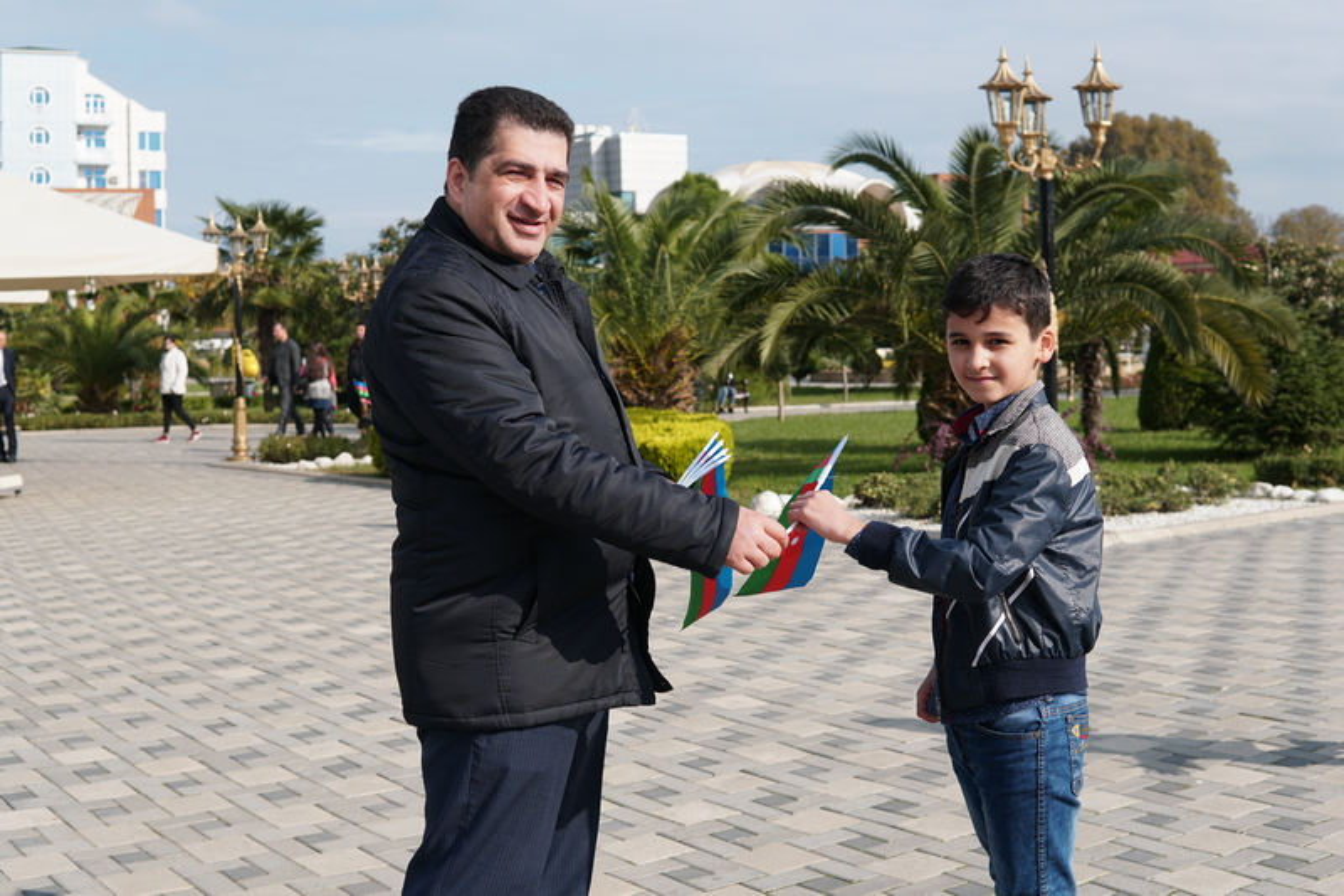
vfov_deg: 29.9
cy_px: 448
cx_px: 672
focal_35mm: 45
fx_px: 1680
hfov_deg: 43.6
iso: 100
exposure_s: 1/800
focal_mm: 30
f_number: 4.5
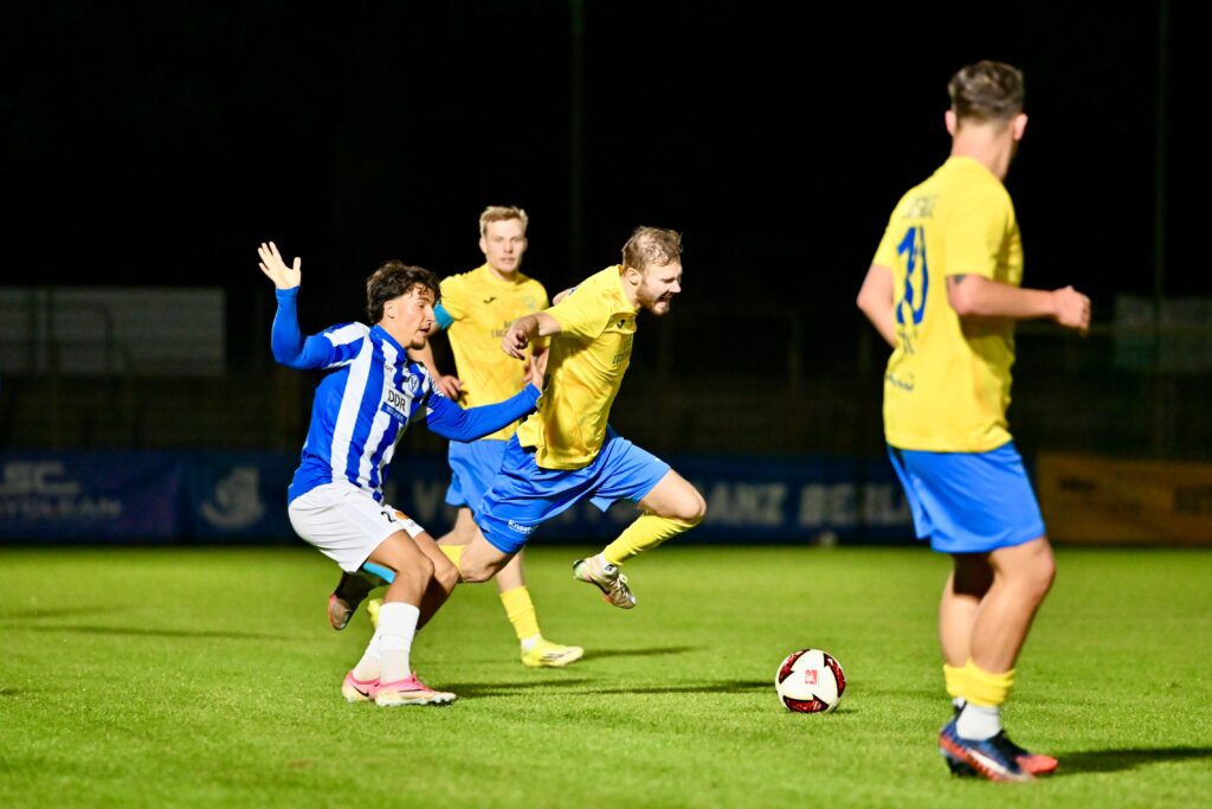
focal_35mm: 200
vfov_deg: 6.9
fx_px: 6734
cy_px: 404
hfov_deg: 10.3
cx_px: 606
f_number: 2.8
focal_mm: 200
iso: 3200
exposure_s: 1/1600
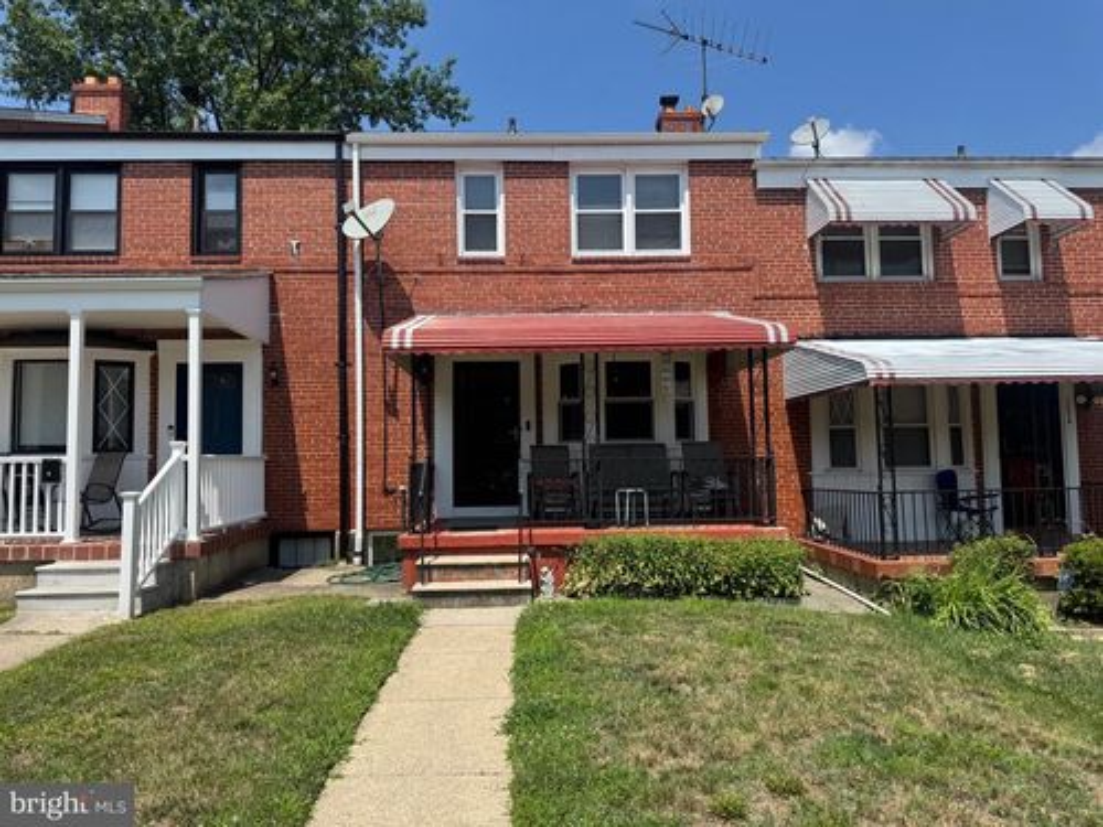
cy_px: 414
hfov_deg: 71.6
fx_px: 765
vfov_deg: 56.8
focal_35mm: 24
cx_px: 552
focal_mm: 6.76
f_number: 1.78
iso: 80
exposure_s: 1/4310
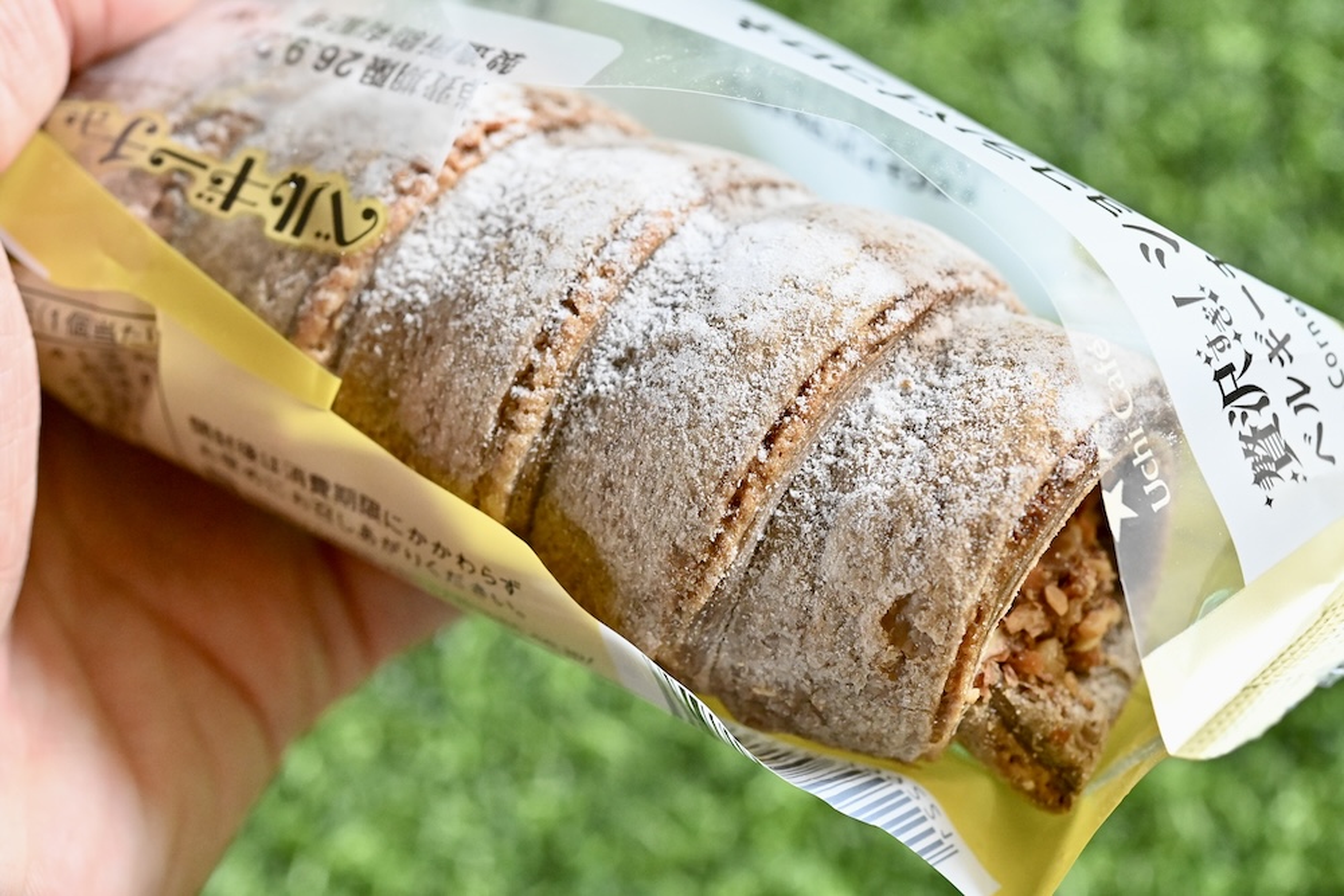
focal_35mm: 60
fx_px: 2240
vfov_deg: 22.6
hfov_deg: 33.4
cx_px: 672
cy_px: 448
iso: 6400
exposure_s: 1/160
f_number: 7.1
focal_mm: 60
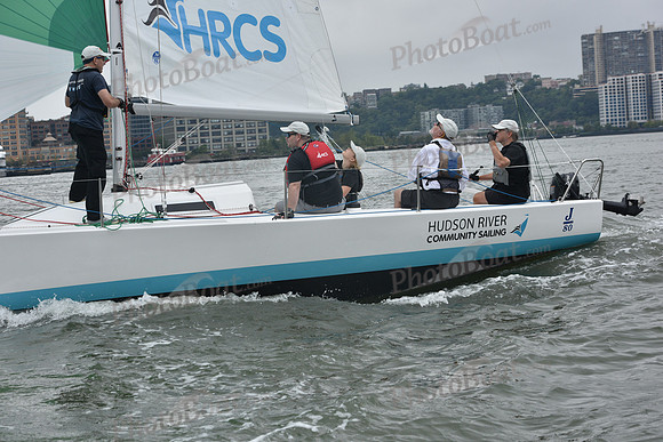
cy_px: 221
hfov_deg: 27.0
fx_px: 1382
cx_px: 332
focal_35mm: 75
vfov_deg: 18.2
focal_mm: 75
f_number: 9
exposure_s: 1/800
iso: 400
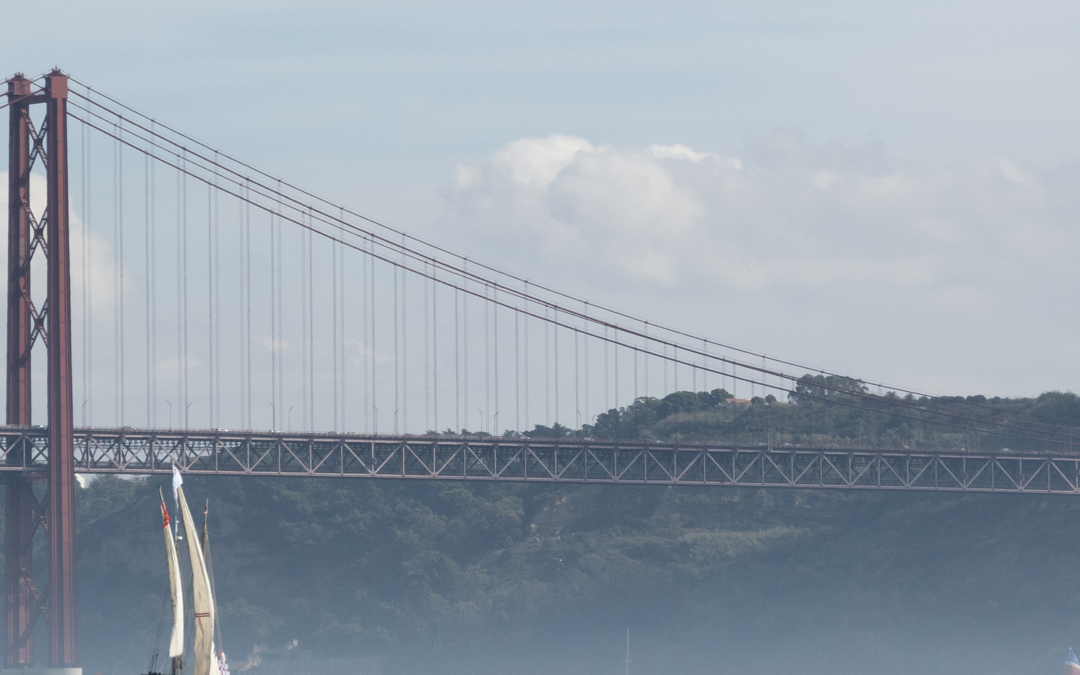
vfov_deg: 4.2
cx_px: 708
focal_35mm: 313
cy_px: 308
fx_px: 9212
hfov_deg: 6.7
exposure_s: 1/800
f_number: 5.6
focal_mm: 53.6
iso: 100
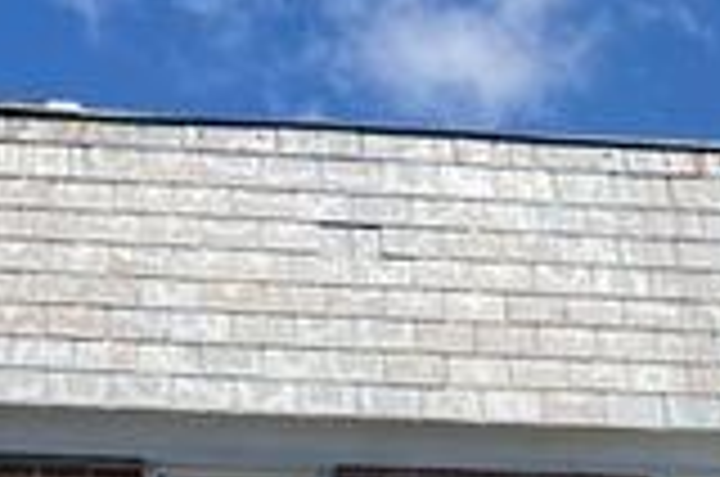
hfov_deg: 18.1
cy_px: 1244
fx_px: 2255
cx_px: 396
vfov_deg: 10.1
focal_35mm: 113
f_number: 1.8
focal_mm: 4.25
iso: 32
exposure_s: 1/2571
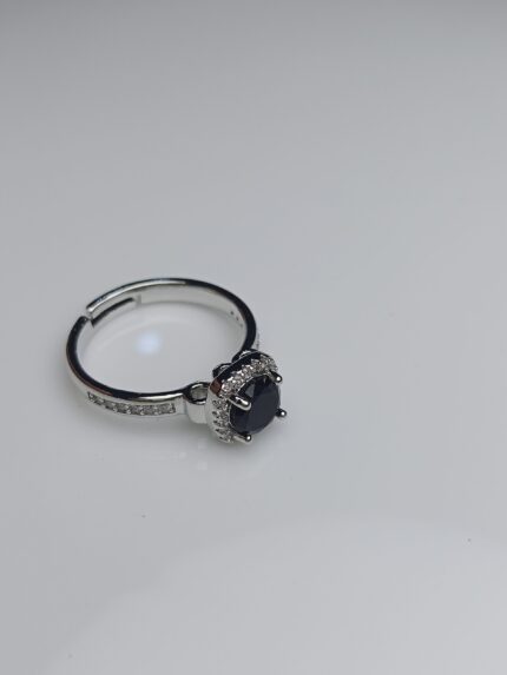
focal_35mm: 36
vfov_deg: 51.3
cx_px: 254
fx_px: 703
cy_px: 338
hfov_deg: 39.7
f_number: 1.8
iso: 50
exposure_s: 1/587
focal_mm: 3.98
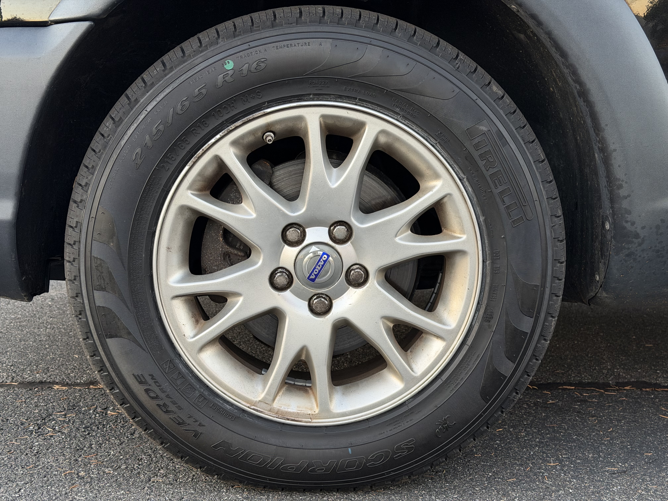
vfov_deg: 30.3
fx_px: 926
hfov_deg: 39.7
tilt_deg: -7.8
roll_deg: -0.8
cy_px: 250
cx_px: 334
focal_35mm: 48
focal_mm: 6.76
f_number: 1.78
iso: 100
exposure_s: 1/93
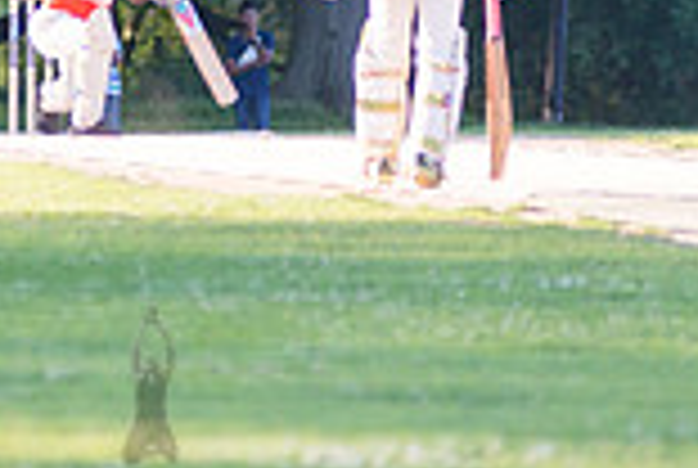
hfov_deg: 2.8
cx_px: 149
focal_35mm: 746
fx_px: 14492
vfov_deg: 1.9
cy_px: -52
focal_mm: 200
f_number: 2.8
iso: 400
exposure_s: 1/1000
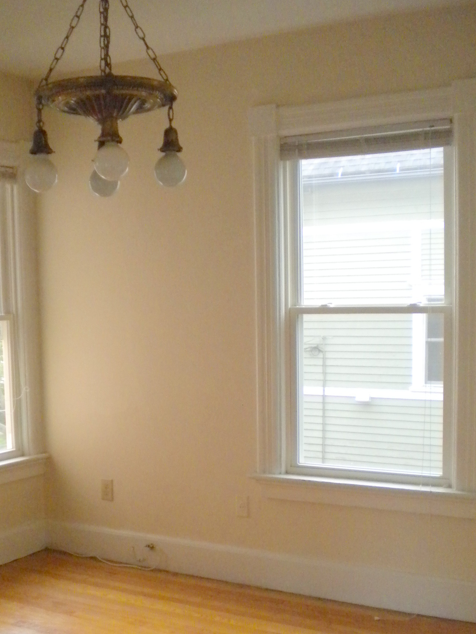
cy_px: 416
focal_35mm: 47
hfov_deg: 30.8
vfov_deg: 40.0
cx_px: 191
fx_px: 862
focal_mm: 6.3
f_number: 3.1
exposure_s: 1/232
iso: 400
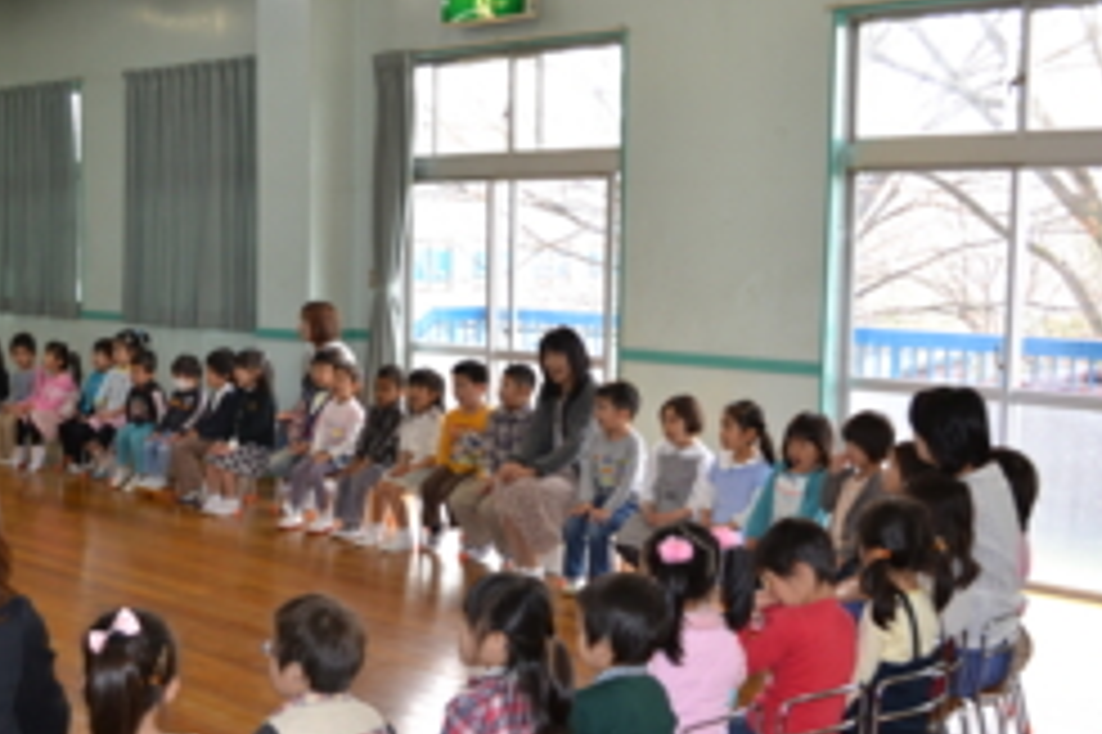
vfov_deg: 27.5
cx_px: 405
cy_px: 403
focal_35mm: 49
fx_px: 1499
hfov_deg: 40.1
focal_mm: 20
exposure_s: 1/100
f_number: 4
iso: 400
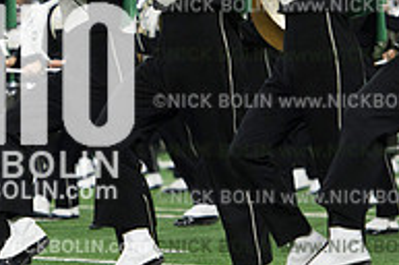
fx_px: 4824
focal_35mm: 436
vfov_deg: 3.1
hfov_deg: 4.7
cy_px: 101
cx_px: -12
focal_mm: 145
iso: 2500
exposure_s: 1/1600
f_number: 3.5
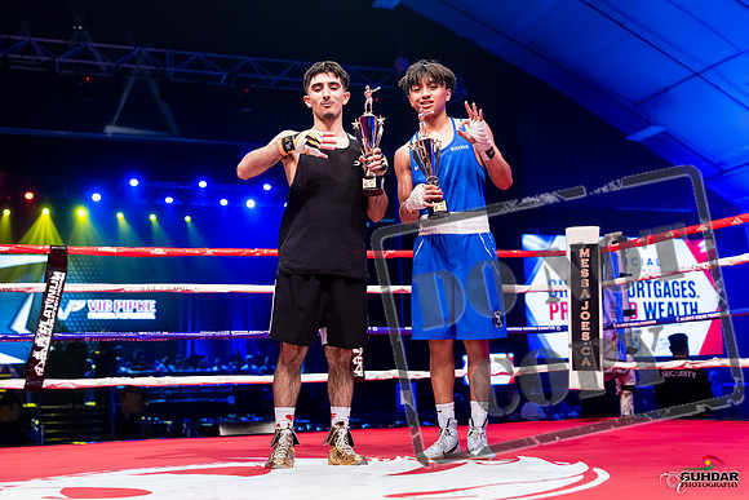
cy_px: 250
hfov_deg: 45.4
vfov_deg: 31.2
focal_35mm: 43
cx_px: 374
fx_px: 895
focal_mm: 43
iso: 4000
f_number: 2.8
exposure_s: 1/250
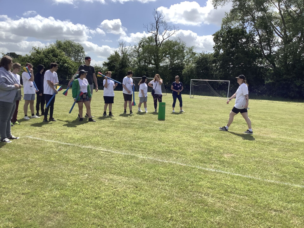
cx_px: 152
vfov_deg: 45.4
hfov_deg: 58.4
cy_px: 114
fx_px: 272
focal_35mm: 31
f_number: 2.4
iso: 25
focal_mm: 3.3
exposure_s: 1/1404
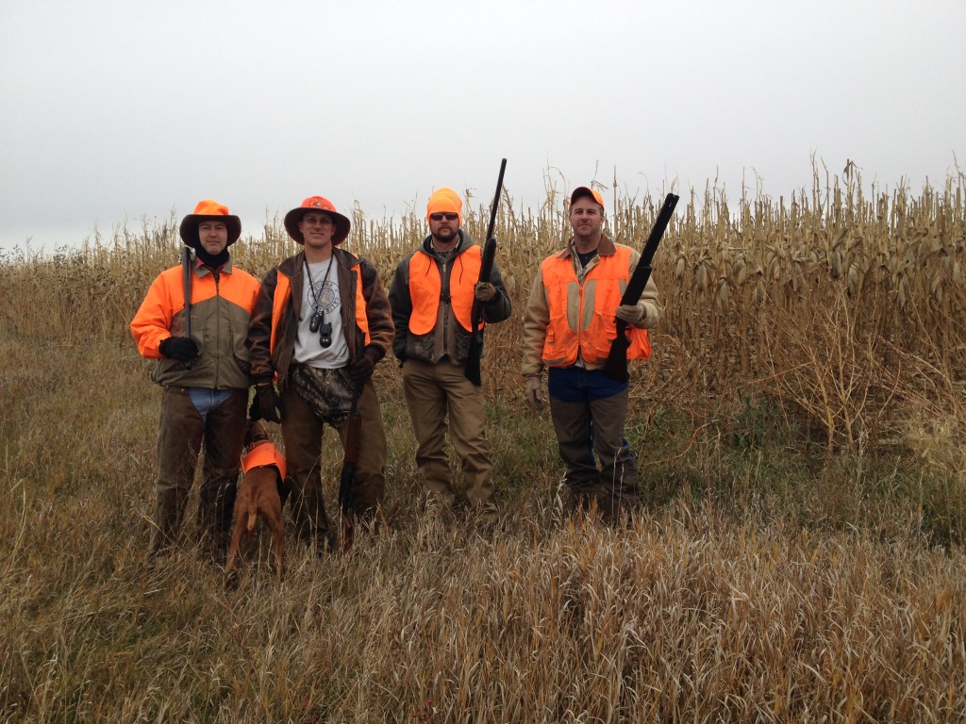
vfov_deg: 40.7
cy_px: 362
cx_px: 483
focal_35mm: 35
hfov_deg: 52.6
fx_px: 977
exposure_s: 1/305
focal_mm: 4.28
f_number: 2.4
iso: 50
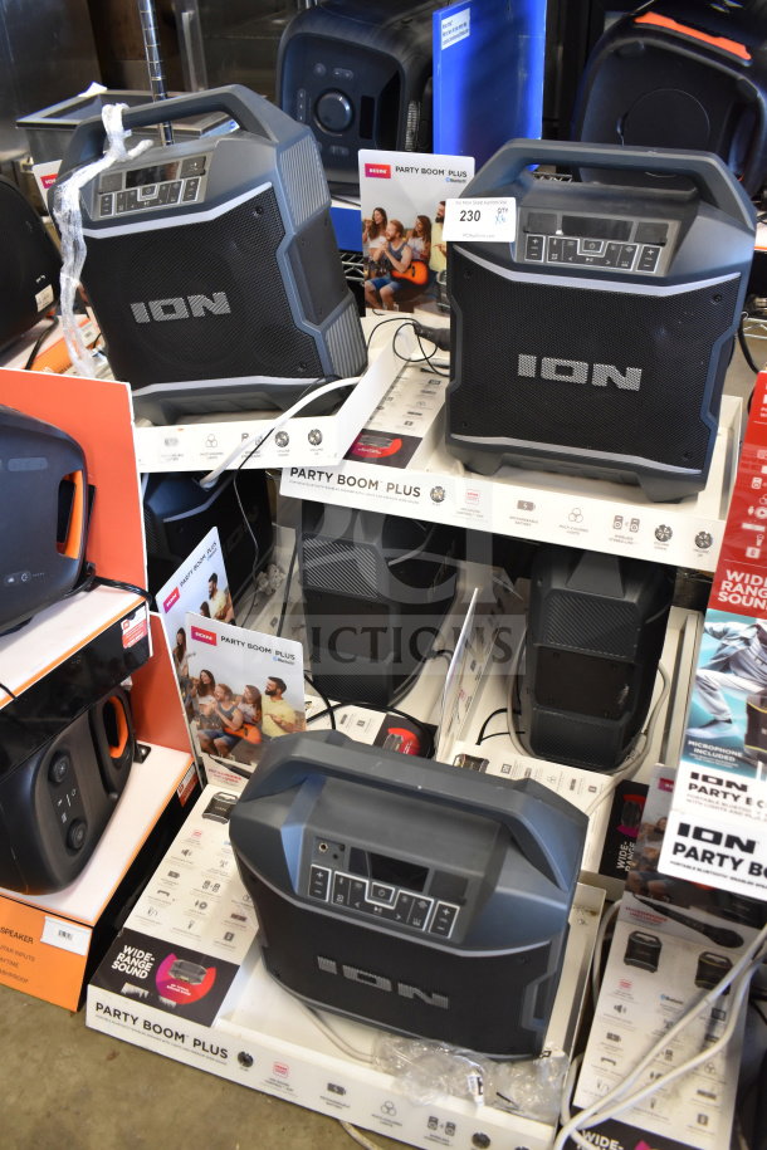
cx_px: 384
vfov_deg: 61.9
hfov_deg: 43.6
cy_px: 575
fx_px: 959
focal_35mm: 30
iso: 1100
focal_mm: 20
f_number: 3.5
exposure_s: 1/30
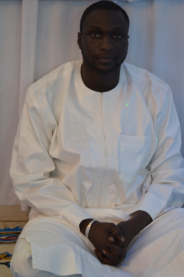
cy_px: 140
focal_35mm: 115
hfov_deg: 11.9
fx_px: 886
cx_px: 100
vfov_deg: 17.8
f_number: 4
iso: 1400
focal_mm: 70
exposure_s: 1/125
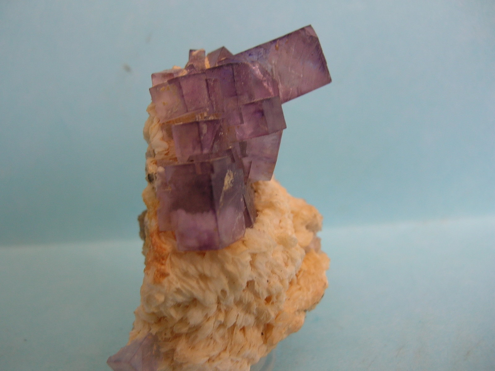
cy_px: 186
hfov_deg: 51.4
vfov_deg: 39.6
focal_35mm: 36
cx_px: 248
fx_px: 514
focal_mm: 6
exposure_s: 1/11
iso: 50
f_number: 2.7
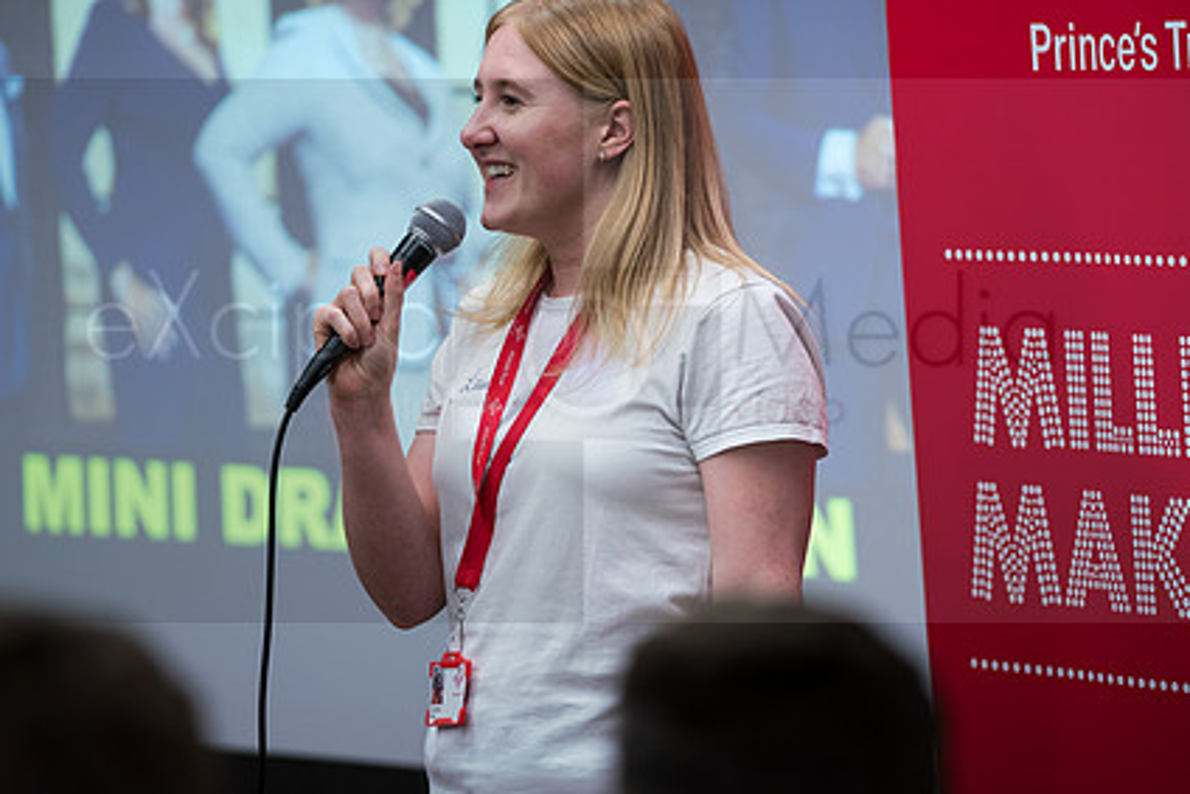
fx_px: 7307
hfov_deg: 9.3
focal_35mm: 221
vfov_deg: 6.2
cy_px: 351
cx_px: 623
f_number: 2.8
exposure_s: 1/160
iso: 640
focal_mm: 152
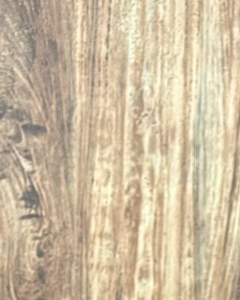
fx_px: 1729
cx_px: 294
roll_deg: -3.1
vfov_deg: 8.7
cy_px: 782
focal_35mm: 195
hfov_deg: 7.9
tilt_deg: -21.0
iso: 100
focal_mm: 5.96
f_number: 1.6
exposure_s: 1/50
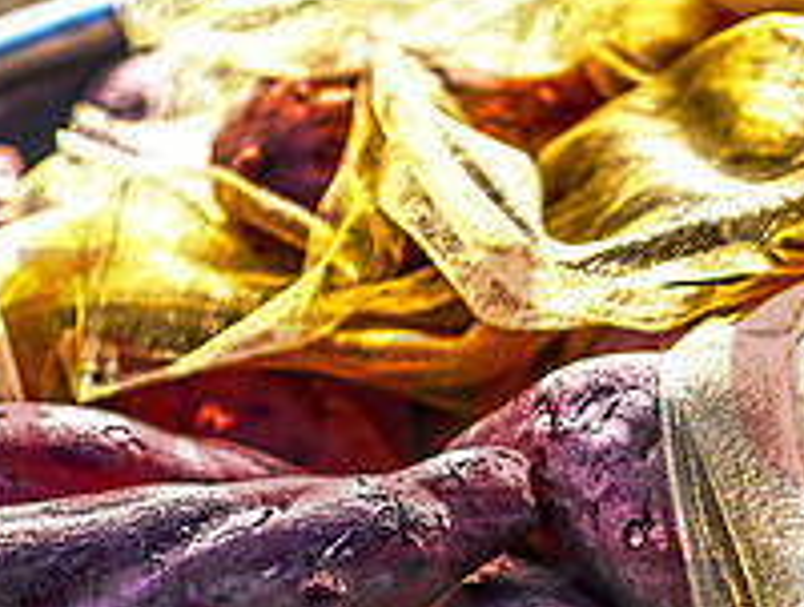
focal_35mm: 249
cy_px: 527
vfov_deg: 6.0
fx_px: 5797
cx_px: 663
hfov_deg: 7.9
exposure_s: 1/4000
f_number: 1.2
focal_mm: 43
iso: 100
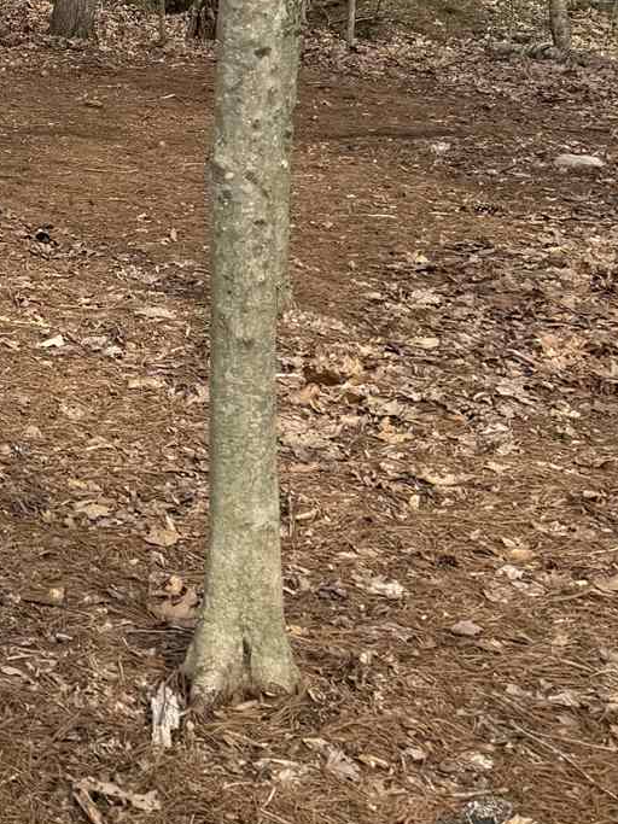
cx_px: -414
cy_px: -48
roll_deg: -0.5
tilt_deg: -11.2
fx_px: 1929
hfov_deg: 16.0
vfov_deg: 22.9
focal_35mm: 81
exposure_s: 1/1076
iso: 80
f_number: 1.78
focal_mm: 6.76
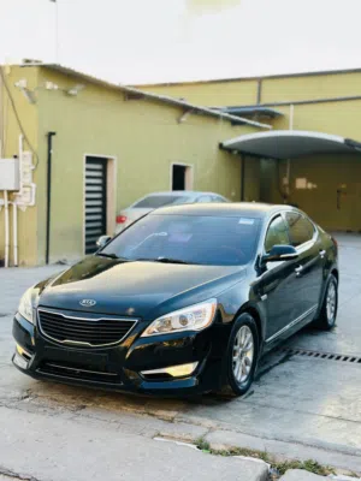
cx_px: 180
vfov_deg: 39.7
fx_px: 667
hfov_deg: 30.3
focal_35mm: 48
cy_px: 240
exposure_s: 1/412
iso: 80
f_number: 1.78
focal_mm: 6.86
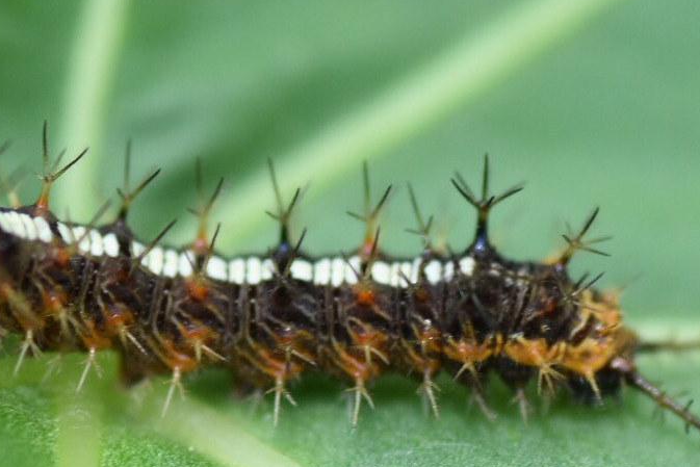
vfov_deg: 4.3
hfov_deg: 6.4
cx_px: 225
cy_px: 294
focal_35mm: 321
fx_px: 6243
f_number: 8
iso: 360
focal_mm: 90
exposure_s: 1/125
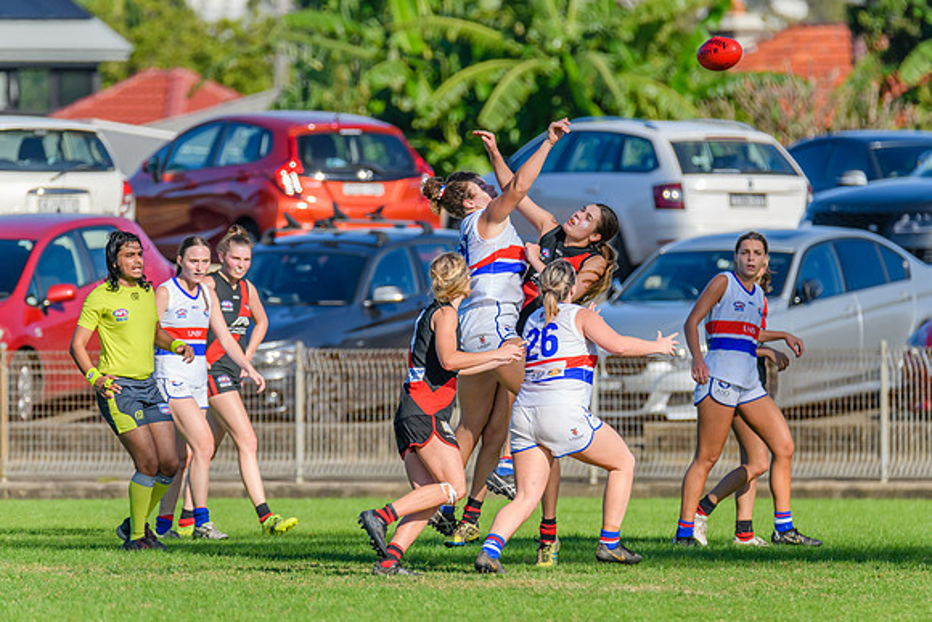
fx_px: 15233
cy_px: 281
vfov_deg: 2.3
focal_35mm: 588
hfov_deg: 3.5
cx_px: 496
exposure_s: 1/1600
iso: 640
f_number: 8
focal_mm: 460
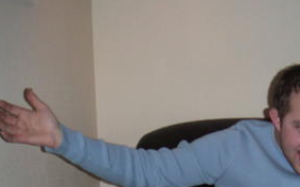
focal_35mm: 74
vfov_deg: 17.5
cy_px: 154
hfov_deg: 27.1
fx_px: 605
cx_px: 255
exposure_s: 1/50
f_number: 2.8
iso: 160
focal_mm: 6
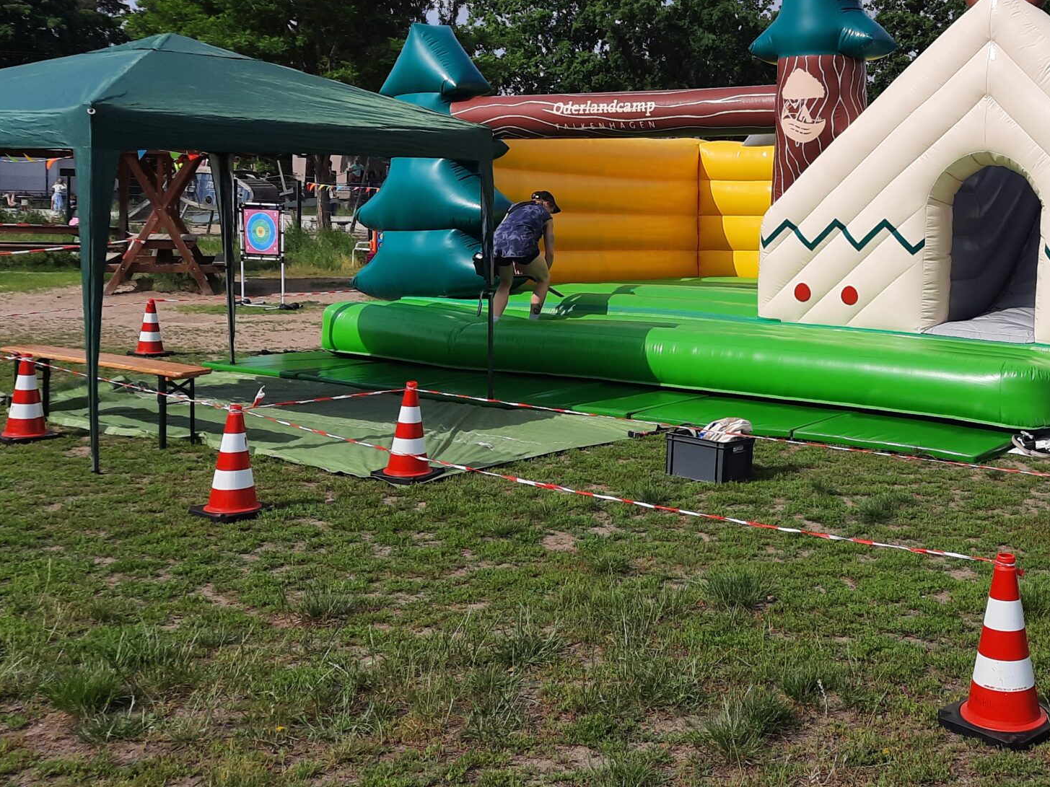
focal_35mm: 44
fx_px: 1335
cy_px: 233
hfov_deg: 41.8
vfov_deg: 32.5
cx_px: 772
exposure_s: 1/2398
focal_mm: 4.6
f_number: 2
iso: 32
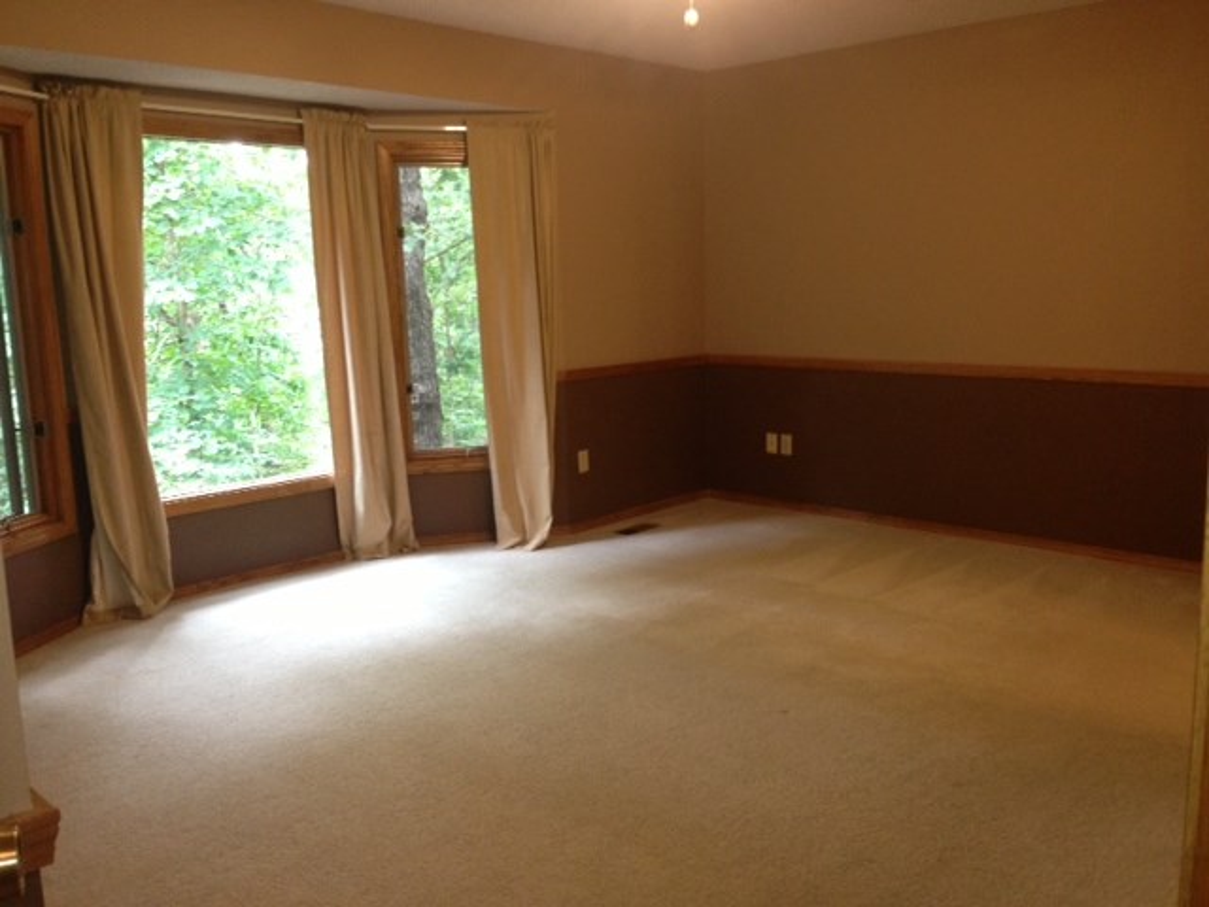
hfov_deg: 55.4
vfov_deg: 42.9
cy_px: 454
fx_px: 1153
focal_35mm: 33
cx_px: 604
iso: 160
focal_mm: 4.13
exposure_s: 1/20
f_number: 2.4
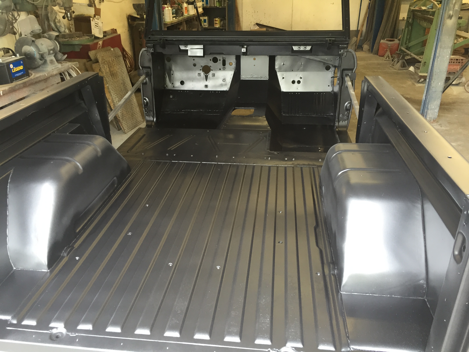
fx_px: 393
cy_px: 176
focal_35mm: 29
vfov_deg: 48.2
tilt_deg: -25.2
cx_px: 234
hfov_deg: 61.7
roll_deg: -0.4
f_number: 2.2
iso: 80
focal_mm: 4.15
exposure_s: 1/30
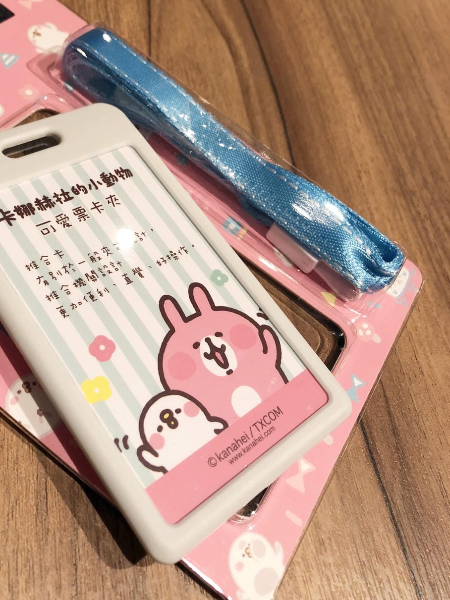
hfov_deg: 38.3
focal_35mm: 37
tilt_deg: -52.3
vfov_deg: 49.8
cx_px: 158
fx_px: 641
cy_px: 235
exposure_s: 1/20
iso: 40
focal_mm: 3.99
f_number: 1.8
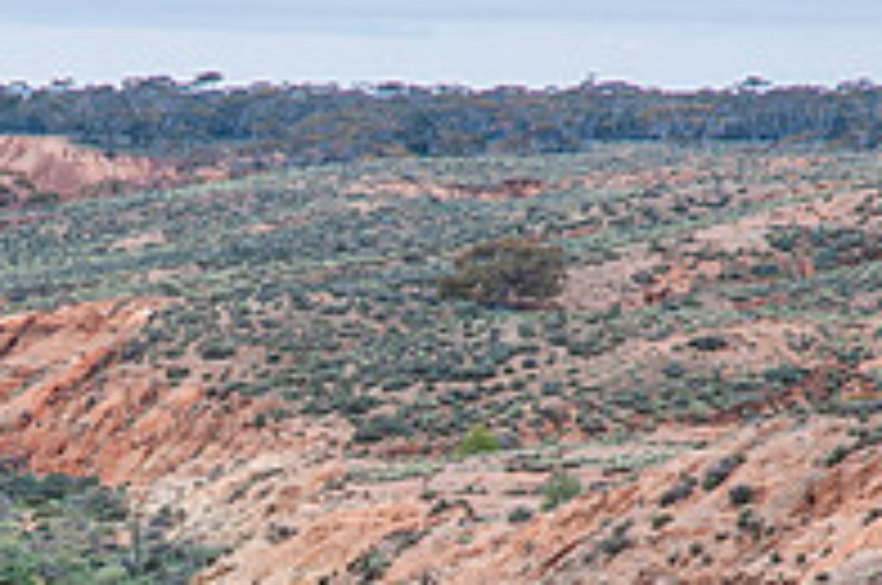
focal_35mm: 378
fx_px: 9246
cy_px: 695
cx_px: 58
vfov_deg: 3.6
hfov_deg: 5.5
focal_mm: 85
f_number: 8
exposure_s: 1/200
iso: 250
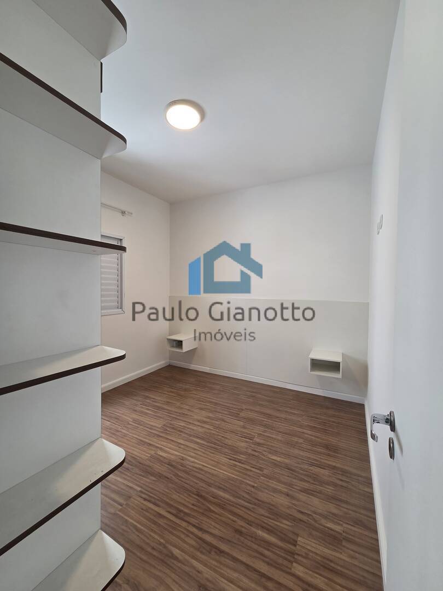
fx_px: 222
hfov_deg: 89.9
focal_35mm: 13
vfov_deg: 106.2
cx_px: 222
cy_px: 296
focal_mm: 2.2
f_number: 2.2
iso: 160
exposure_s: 1/120
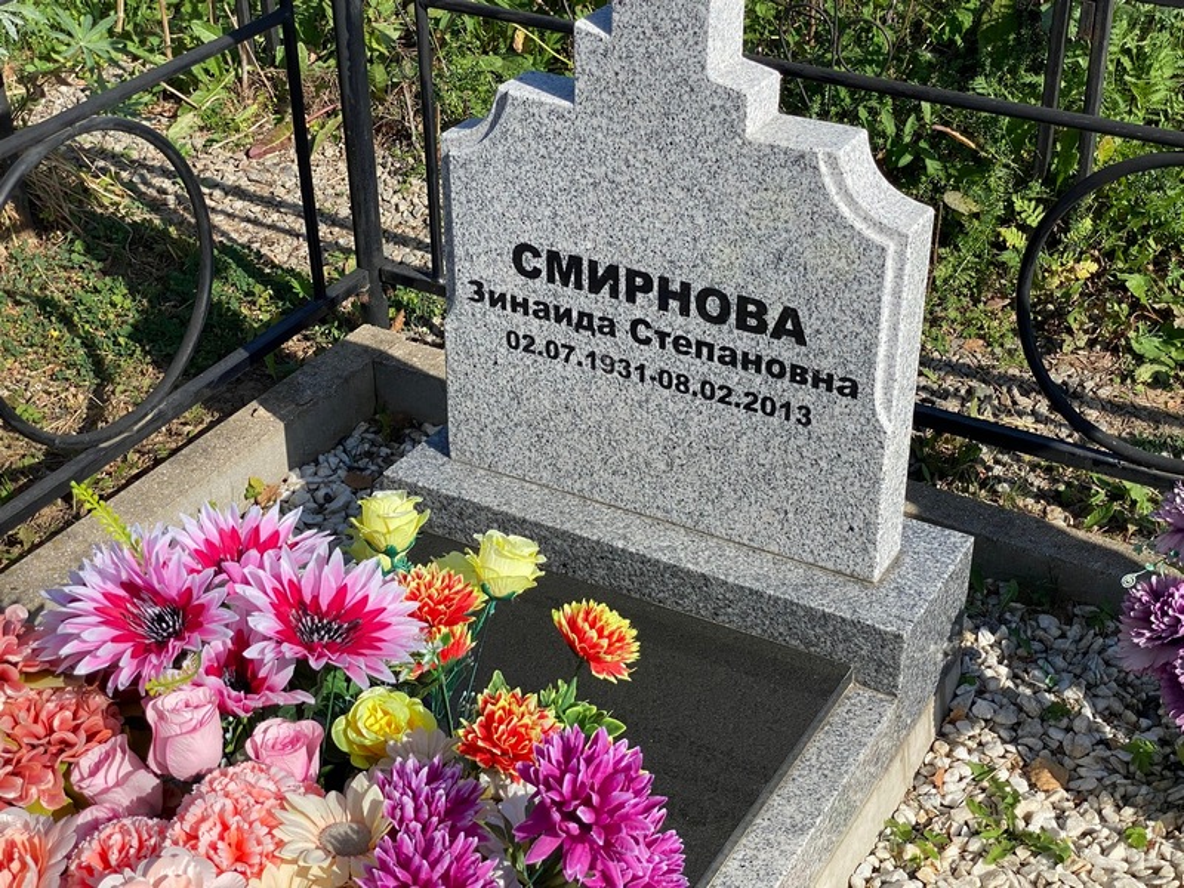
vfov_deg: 28.0
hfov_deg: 36.8
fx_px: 1779
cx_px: 592
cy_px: 444
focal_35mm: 52
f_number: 2
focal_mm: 6
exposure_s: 1/1597
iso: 20
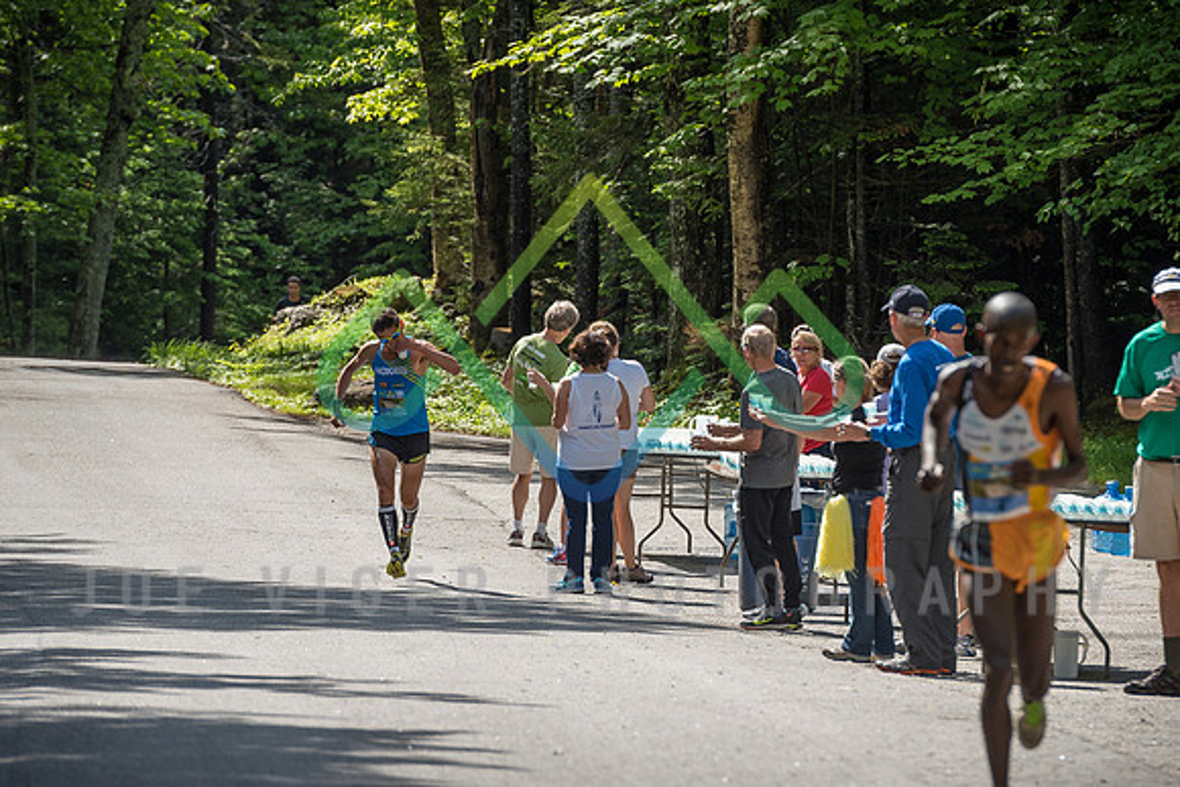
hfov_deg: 7.3
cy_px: 233
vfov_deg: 4.9
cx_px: 742
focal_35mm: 281
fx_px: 9228
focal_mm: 200
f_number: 5.6
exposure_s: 1/500
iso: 200
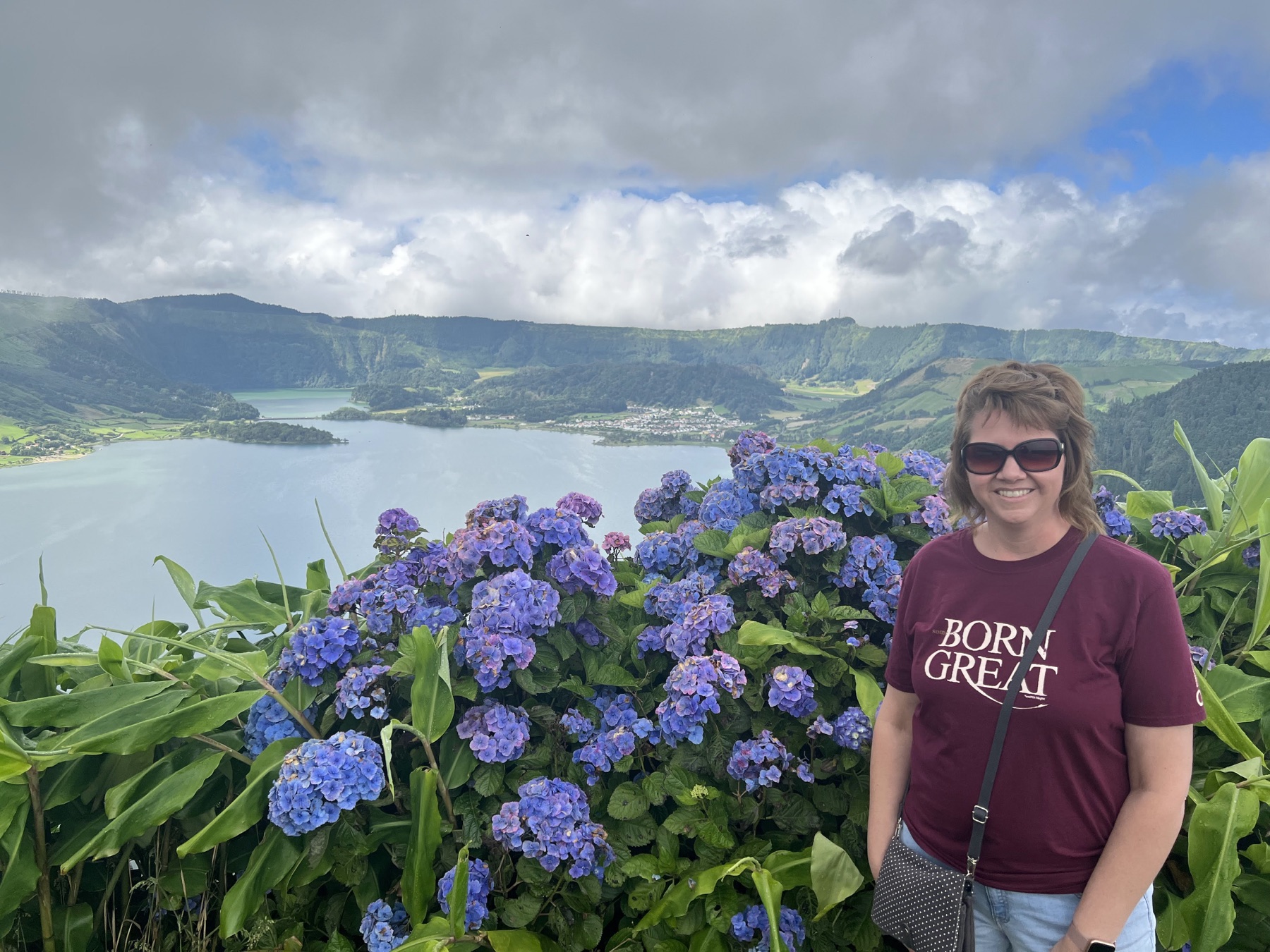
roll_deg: -0.1
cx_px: 635
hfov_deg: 67.3
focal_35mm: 26
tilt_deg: -9.8
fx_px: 954
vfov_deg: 53.1
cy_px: 476
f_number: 1.5
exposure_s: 1/4115
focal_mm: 5.7
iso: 50
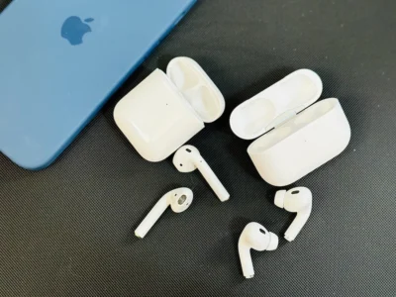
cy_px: 148
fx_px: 549
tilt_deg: -82.0
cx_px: 198
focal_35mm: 48
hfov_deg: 39.7
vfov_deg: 30.3
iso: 320
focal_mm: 6.86
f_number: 1.78
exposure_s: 1/60
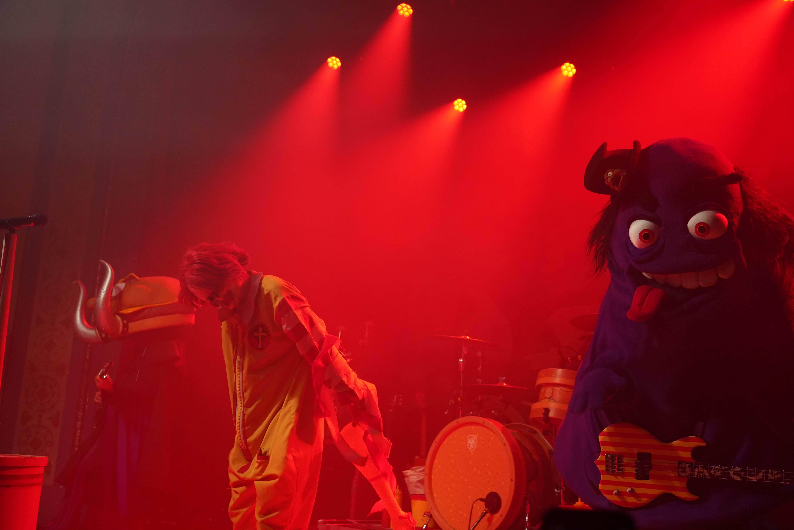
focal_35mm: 39
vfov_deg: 34.2
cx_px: 397
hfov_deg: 49.6
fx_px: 860
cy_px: 265
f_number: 4
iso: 4000
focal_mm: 39
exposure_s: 1/160
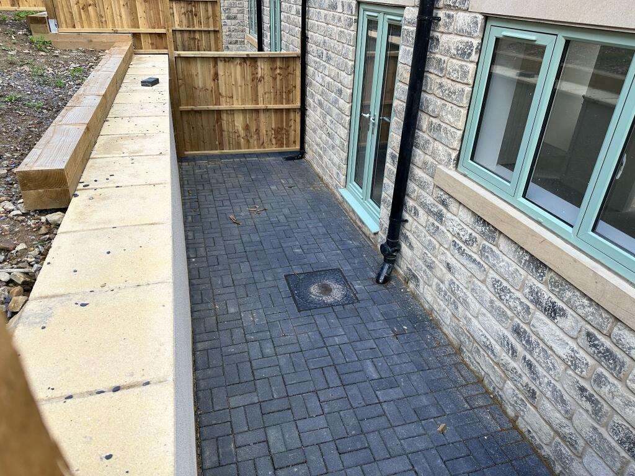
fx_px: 440
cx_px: 318
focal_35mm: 24
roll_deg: -2.7
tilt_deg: -29.8
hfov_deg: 71.6
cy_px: 238
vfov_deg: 56.8
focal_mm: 6.86
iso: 80
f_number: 1.78
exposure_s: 1/694
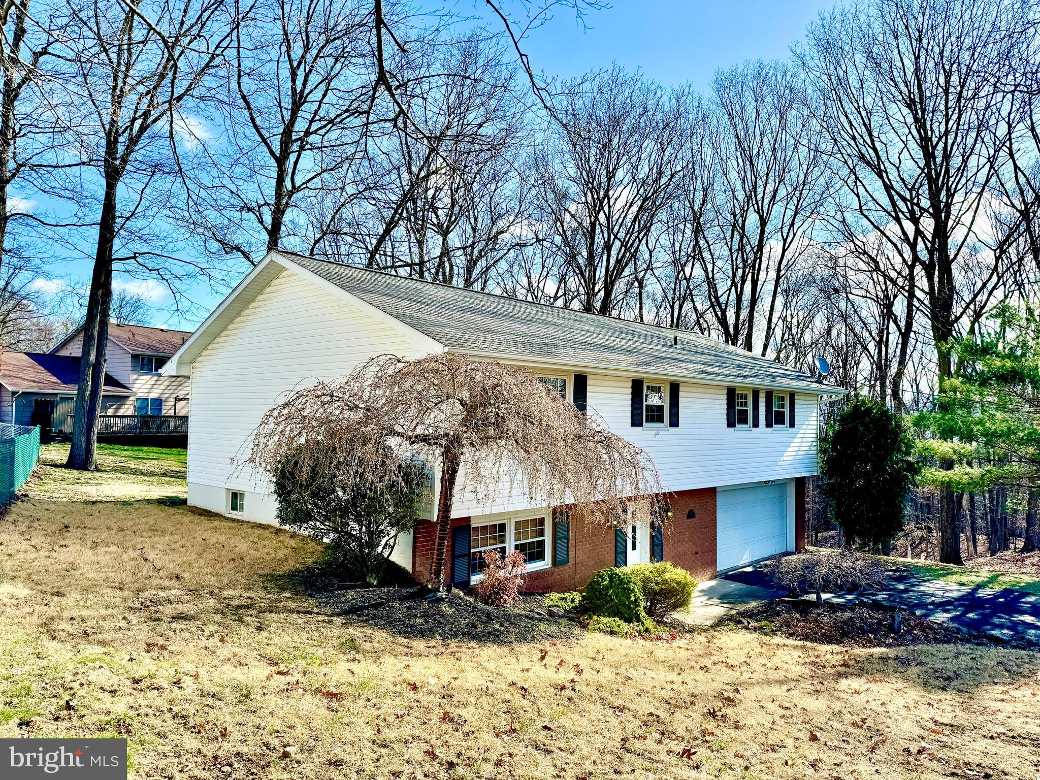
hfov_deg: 71.6
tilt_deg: +3.1
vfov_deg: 56.8
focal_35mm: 24
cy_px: 390
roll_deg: +0.0
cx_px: 520
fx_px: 721
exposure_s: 1/3096
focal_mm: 6.76
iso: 80
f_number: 1.78
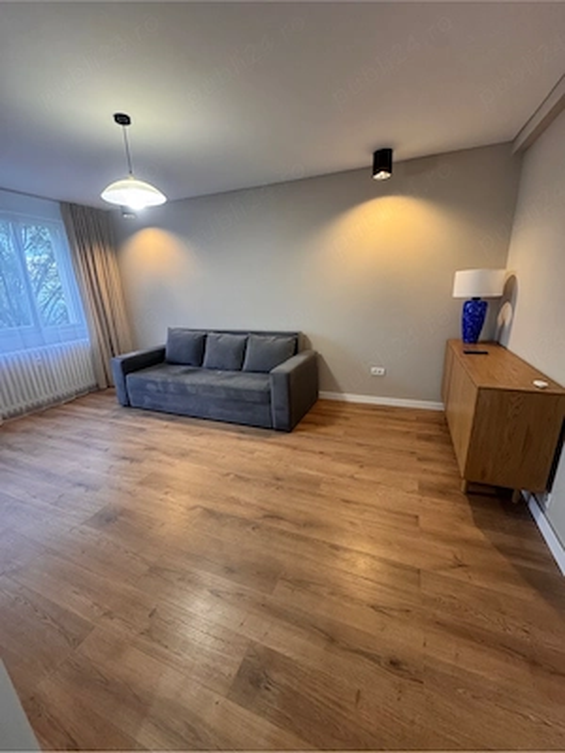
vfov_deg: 102.1
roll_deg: +2.2
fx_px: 305
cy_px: 376
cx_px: 282
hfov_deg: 85.7
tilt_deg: -16.6
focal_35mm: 14
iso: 250
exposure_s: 1/100
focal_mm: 2.22
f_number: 2.2
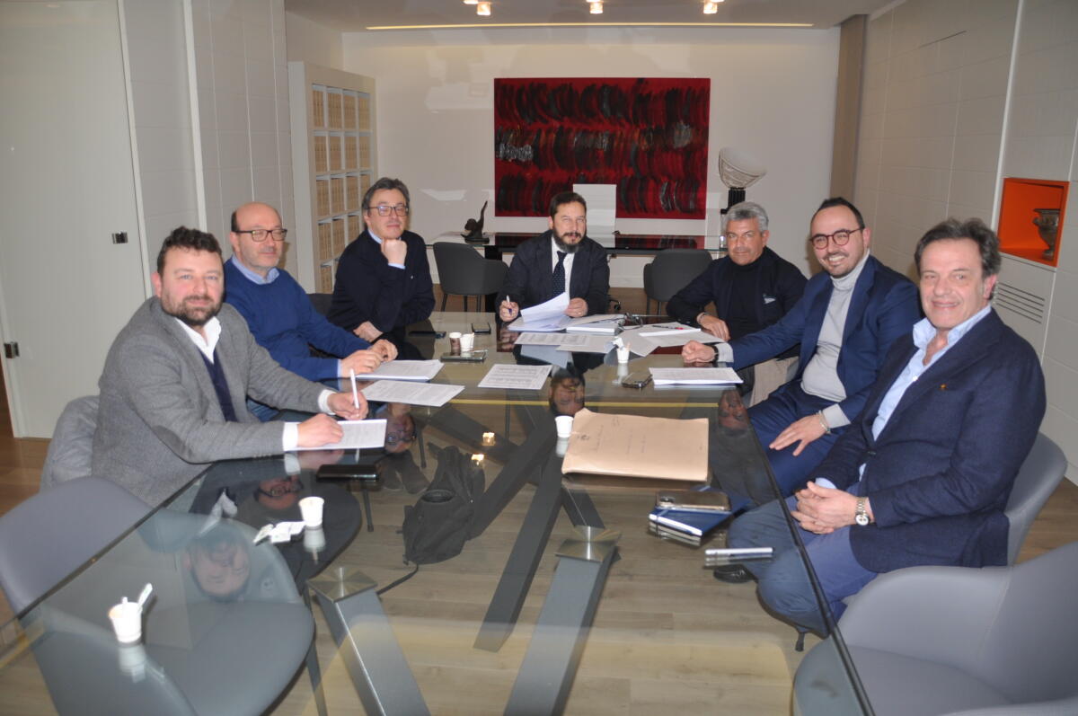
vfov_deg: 47.8
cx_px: 539
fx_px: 808
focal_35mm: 27
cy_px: 358
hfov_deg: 67.4
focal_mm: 18
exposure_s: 1/125
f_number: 3.5
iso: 400
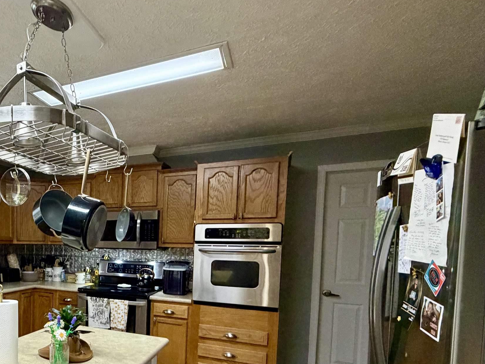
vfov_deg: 51.3
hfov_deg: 58.0
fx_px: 364
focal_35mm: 26
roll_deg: -0.2
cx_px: 52
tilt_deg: -4.3
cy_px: 264
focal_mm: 2.22
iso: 500
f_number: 2.2
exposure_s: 1/60
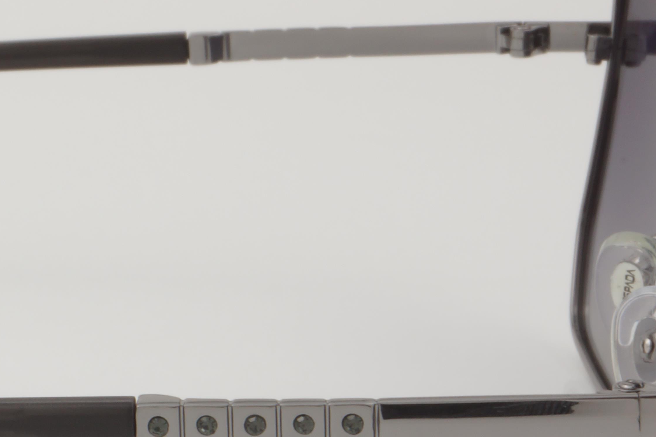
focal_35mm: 200
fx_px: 3644
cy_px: 329
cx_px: -25
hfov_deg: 10.2
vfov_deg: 6.9
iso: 100
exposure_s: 1/3
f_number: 32
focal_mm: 50
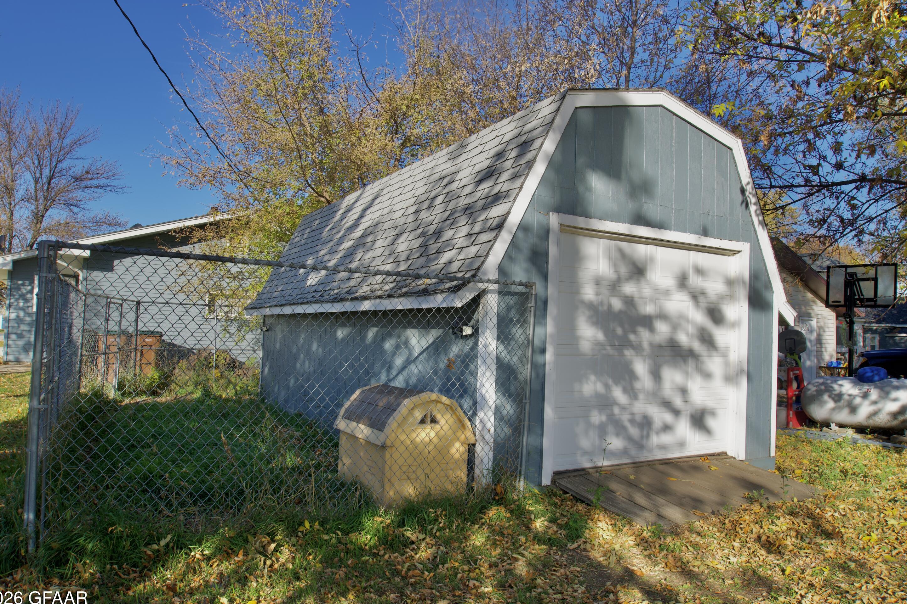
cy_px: 312
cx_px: 442
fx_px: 630
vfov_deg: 51.3
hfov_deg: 71.5
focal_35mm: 25
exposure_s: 1/125
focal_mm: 16
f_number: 9
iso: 100
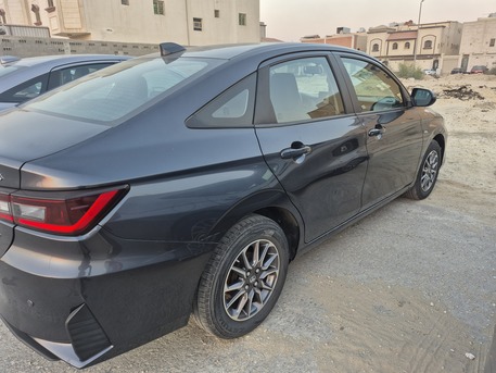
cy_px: 186
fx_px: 330
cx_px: 248
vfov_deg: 58.9
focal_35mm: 23
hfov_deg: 73.9
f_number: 1.8
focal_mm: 5.4
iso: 100
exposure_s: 1/180
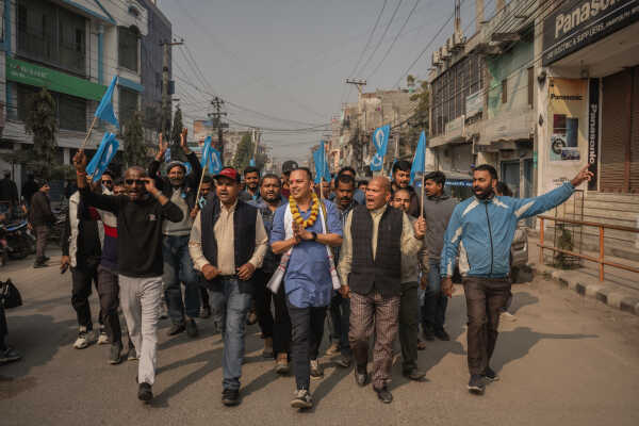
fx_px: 532
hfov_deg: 61.9
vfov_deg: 43.6
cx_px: 320
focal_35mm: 30
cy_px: 213
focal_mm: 30
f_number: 8
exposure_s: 1/200
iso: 100
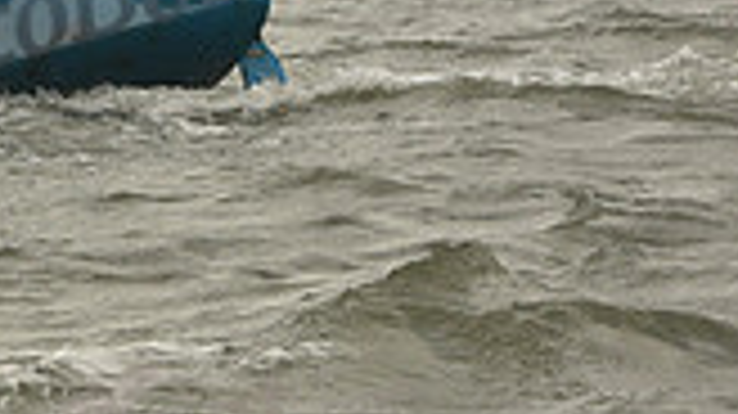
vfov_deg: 4.6
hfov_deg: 8.1
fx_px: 5085
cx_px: -446
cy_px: -169
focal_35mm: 260
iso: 400
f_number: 14
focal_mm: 70
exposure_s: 1/800
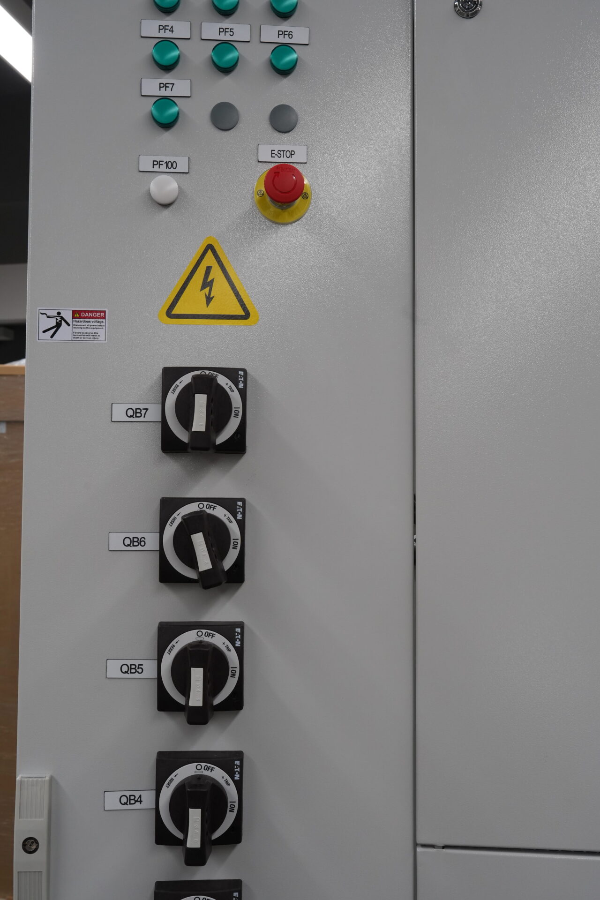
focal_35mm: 37
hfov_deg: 35.9
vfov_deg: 51.9
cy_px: 450
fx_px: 925
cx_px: 300
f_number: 10
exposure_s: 1/40
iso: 1250
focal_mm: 37
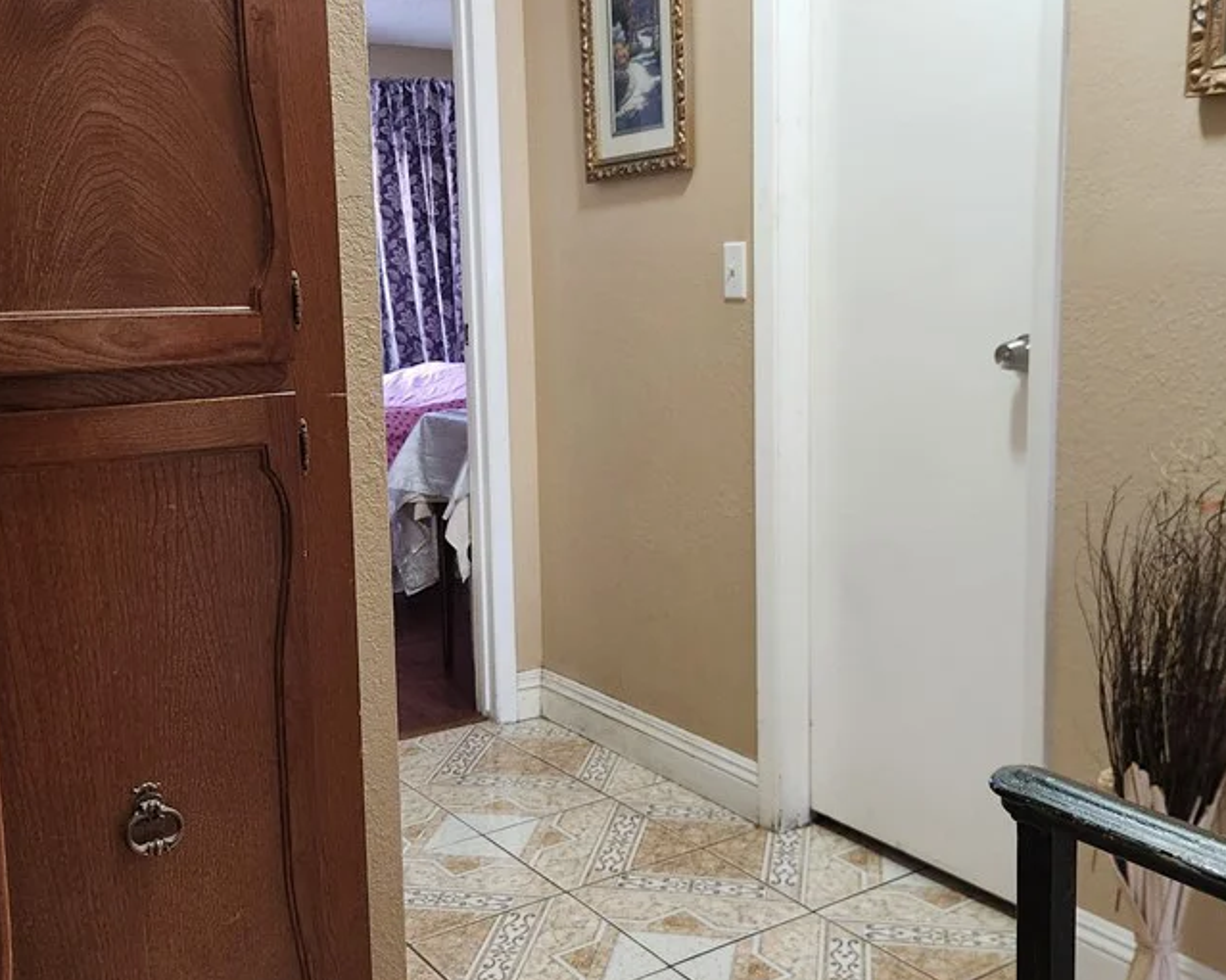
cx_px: 587
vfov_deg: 41.1
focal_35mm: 36
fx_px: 1306
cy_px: 456
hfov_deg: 50.3
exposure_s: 1/120
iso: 800
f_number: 1.8
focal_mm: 5.4
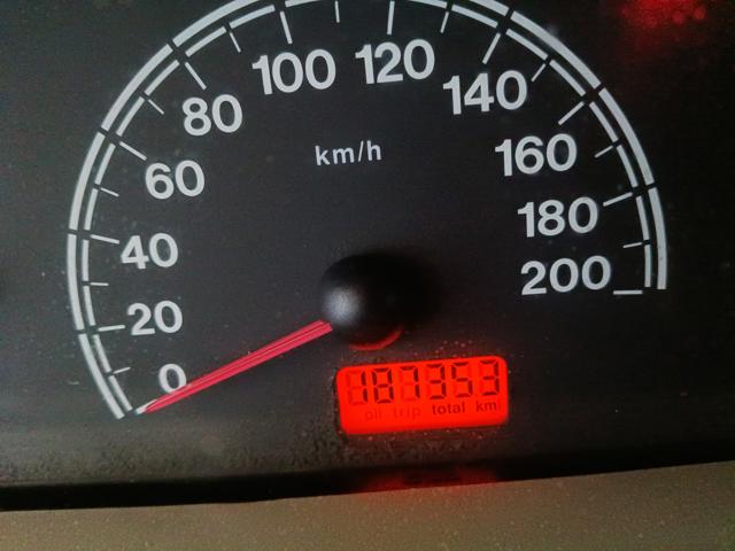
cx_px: 368
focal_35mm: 26
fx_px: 552
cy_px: 276
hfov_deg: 67.3
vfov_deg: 53.1
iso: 2337
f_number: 1.8
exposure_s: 1/30
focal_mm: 4.81
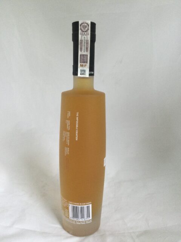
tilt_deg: -12.2
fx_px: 216
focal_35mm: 31
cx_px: 90
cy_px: 121
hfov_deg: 45.4
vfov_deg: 58.4
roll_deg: -0.3
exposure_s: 1/33
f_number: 2.4
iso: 50
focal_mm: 3.3
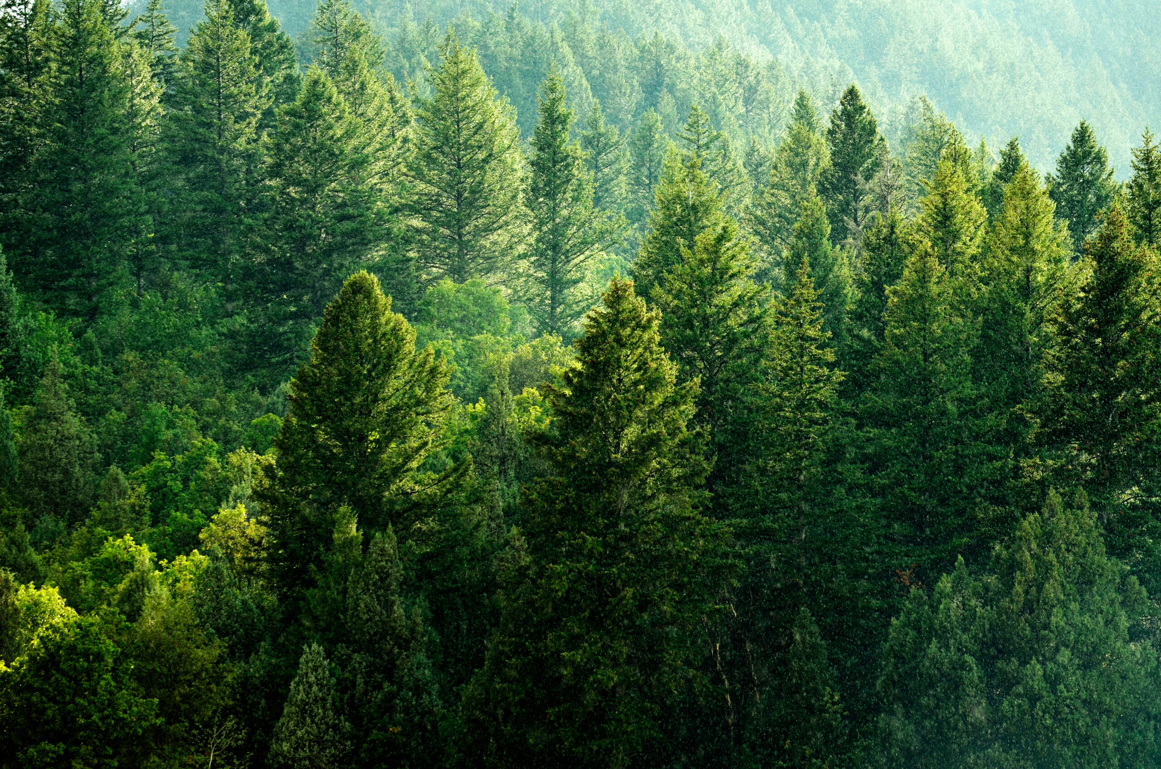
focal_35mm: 218
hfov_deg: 9.5
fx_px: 7000
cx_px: 580
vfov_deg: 6.3
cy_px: 384
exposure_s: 1/160
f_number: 4
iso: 200
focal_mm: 145
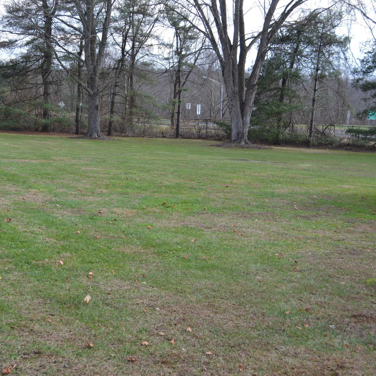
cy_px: 188
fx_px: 614
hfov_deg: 33.7
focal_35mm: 50
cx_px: 121
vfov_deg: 34.0
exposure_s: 1/125
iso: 100
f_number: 5.6
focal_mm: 26
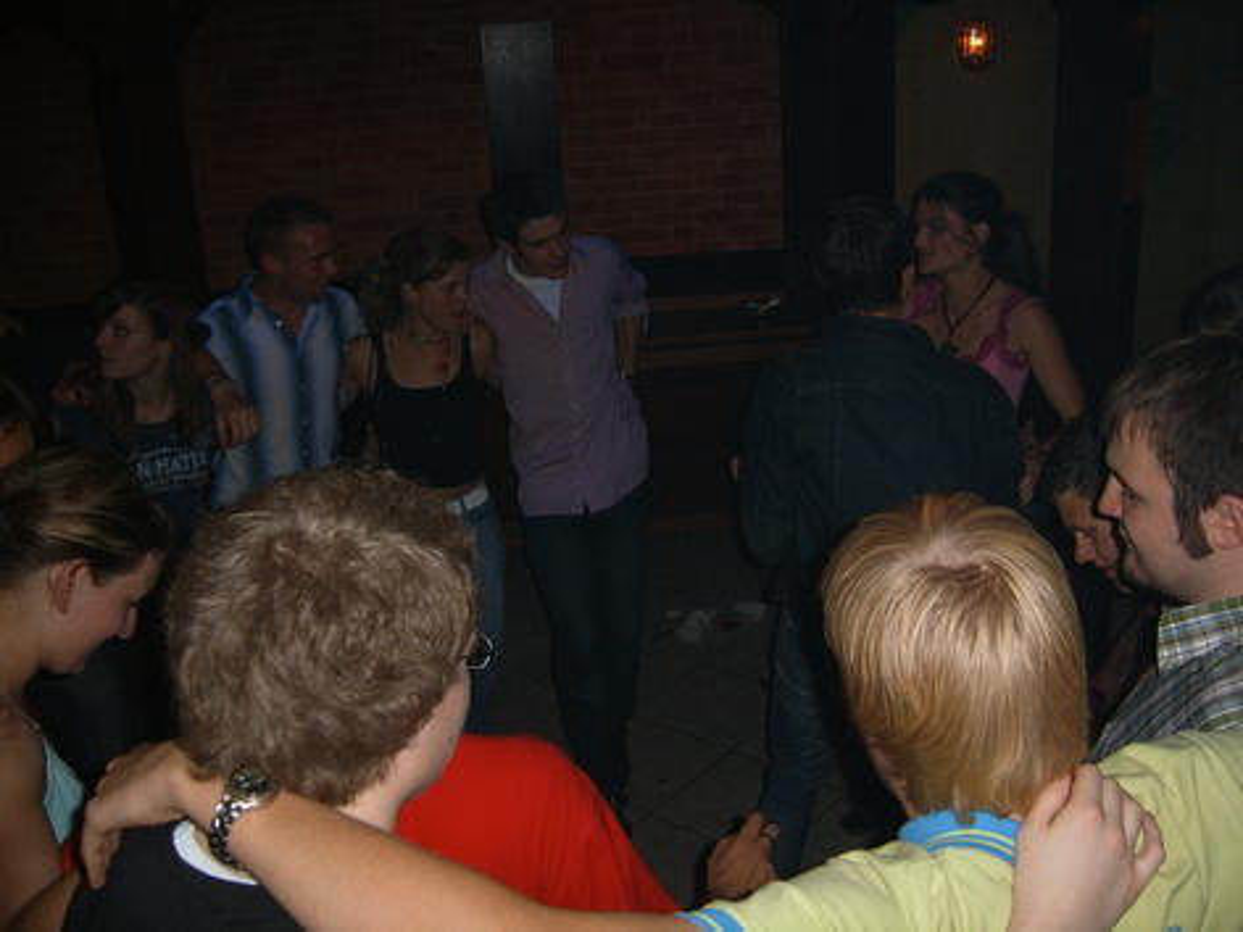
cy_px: 466
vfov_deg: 40.7
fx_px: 1257
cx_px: 622
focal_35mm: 35
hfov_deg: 52.6
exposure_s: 1/30
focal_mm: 5.8
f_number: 2.8
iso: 100
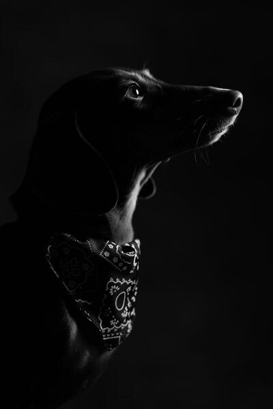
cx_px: 136
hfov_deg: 6.9
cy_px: 204
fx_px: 2275
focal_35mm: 200
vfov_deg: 10.3
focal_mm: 200
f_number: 4
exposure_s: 1/250
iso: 100
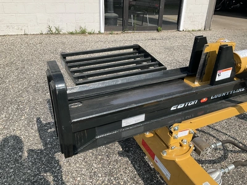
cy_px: 92
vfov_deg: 48.2
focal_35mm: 29
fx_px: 207
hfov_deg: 61.7
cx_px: 124
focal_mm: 3
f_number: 1.8
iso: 25
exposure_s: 1/1848
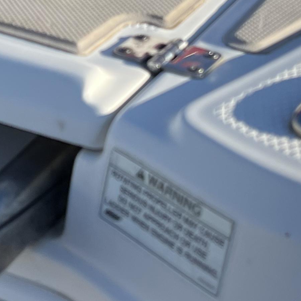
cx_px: 67
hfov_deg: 16.8
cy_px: -19
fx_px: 1013
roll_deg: -0.9
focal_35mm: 103
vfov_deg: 16.5
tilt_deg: -24.1
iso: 50
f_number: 1.5
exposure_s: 1/4444
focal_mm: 5.7
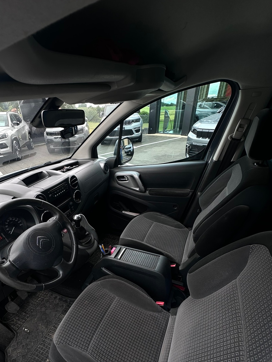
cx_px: 107
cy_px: 231
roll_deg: +2.2
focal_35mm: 18
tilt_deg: -33.1
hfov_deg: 70.7
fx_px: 189
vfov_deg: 85.7
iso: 40
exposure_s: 1/133
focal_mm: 2.22
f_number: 2.2
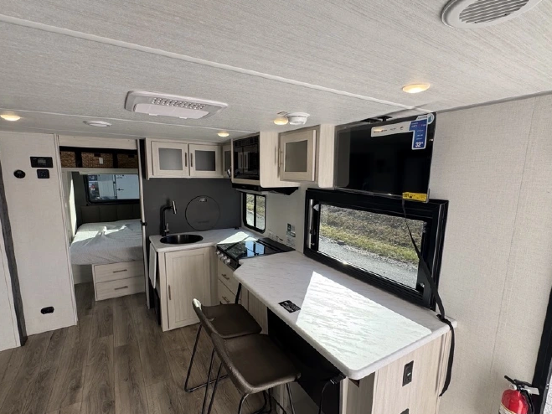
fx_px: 271
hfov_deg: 91.0
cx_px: 270
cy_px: 215
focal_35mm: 17
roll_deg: -0.6
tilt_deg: -8.5
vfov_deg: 74.7
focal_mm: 2.22
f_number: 2.2
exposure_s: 1/150
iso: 40
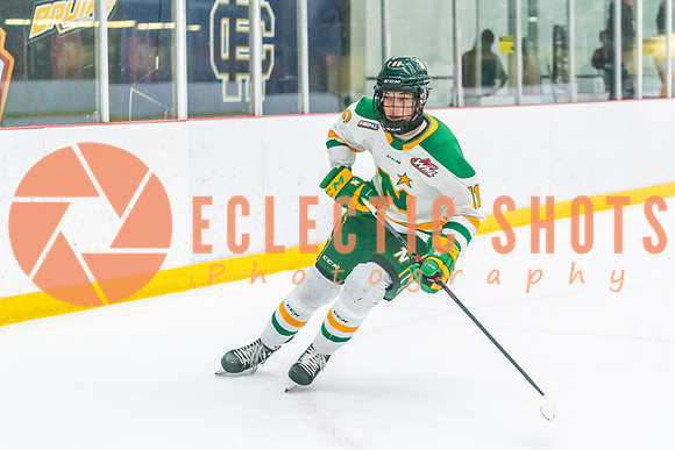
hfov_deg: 20.4
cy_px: 182
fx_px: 1868
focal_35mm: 100
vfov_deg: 13.7
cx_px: 445
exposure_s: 1/1250
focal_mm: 70
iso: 3200
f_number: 2.8
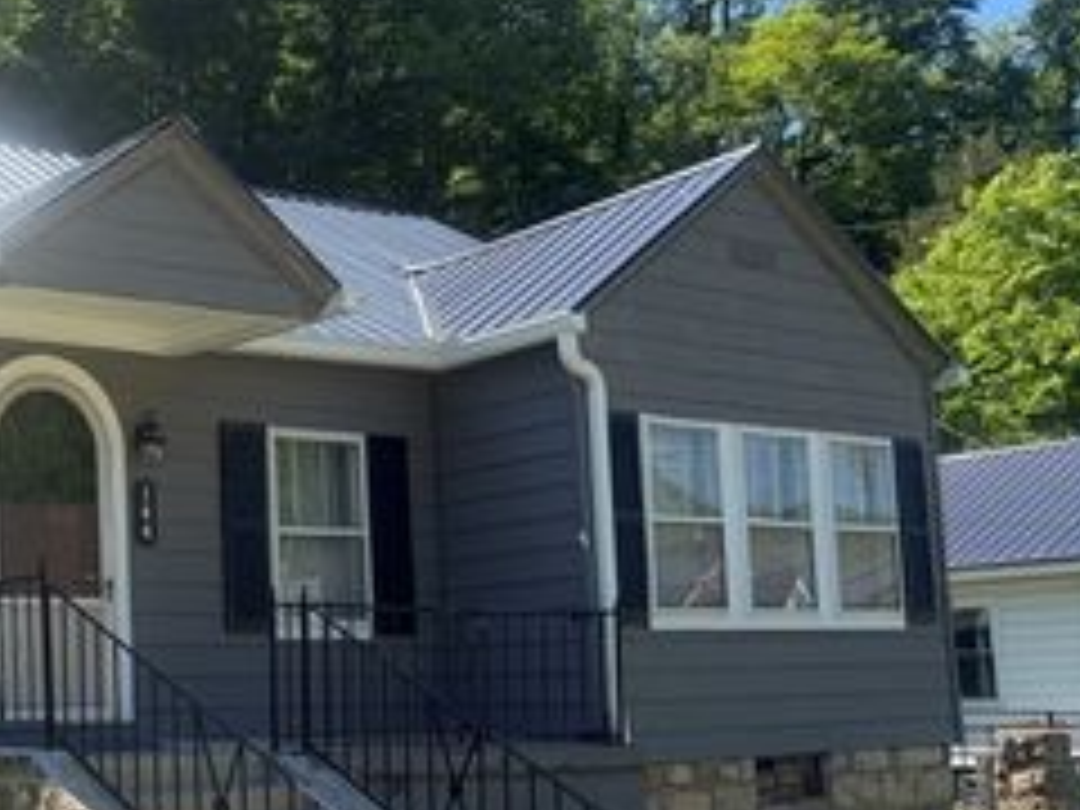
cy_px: 556
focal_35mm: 50
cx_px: -36
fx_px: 1560
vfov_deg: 28.9
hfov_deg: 34.3
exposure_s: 1/2299
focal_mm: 6.76
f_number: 1.78
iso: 100
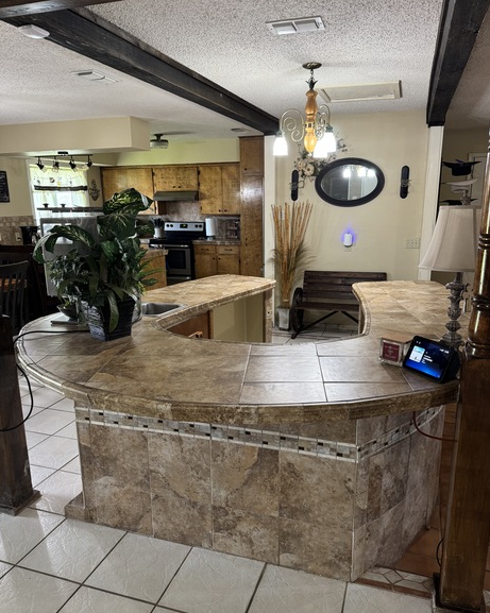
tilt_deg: -14.0
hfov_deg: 54.9
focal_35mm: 26
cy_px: 318
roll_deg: +1.2
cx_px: 253
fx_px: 472
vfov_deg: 66.0
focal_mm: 6.76
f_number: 1.78
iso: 320
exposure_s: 1/60
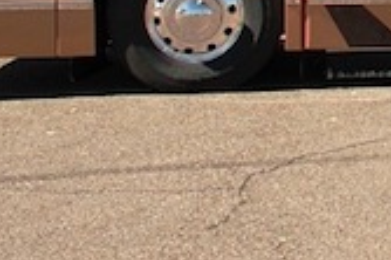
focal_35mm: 144
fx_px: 1562
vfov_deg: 9.1
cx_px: 787
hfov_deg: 12.5
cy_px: -191
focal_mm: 20
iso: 100
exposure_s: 1/160
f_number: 6.3
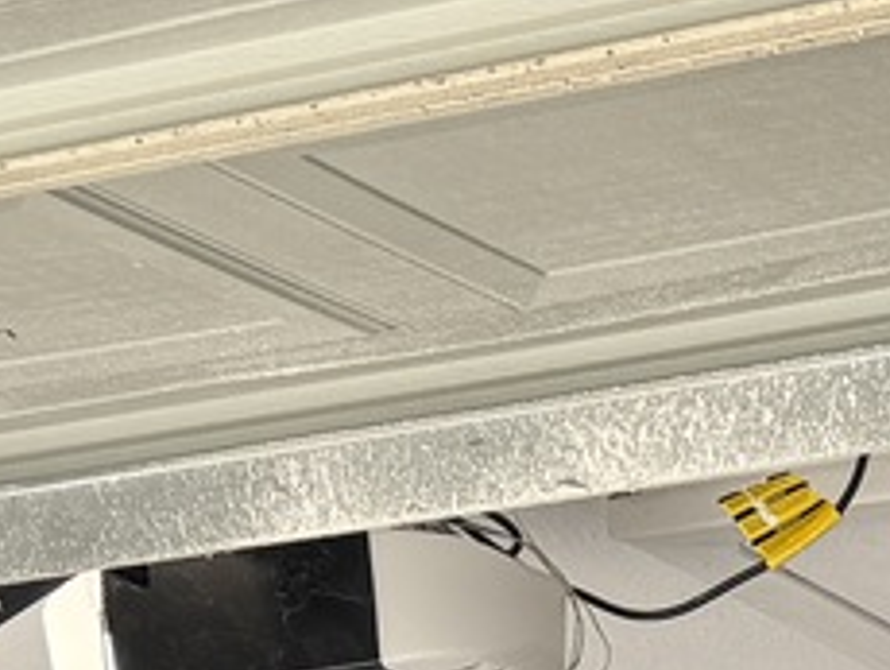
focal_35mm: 150
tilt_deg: -5.1
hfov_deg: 11.9
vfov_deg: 8.3
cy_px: 2025
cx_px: 1699
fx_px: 3861
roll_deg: +1.4
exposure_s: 1/805
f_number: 1.78
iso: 80
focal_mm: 6.76
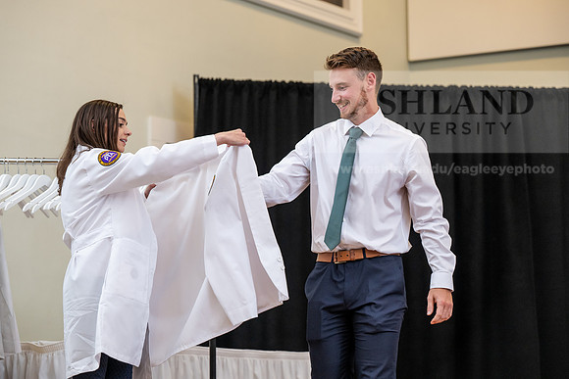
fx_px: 1628
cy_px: 190
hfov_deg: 19.8
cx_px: 284
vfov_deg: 13.3
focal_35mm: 103
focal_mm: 103
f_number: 3.5
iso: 1600
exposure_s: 1/200
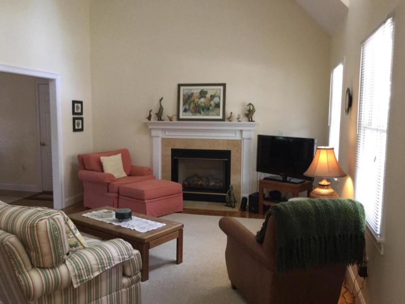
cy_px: 152
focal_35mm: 31
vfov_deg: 45.4
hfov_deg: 58.4
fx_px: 363
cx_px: 202
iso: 200
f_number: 2.4
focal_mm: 3.3
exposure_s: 1/30
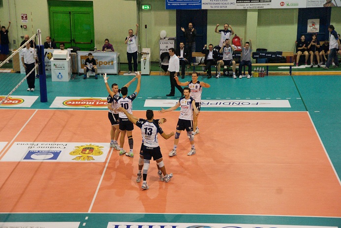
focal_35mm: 100
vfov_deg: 13.7
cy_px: 114
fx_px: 948
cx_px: 170
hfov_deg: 20.4
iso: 3200
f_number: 4.5
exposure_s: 1/400
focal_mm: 100
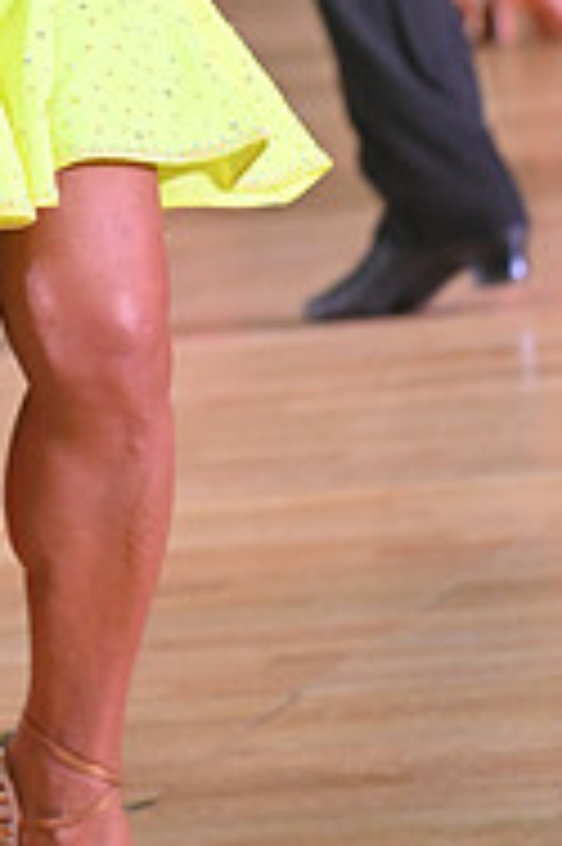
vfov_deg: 4.6
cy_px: -396
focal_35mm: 448
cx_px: -303
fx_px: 10509
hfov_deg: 3.1
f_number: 5
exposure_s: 1/400
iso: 4000
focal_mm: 145
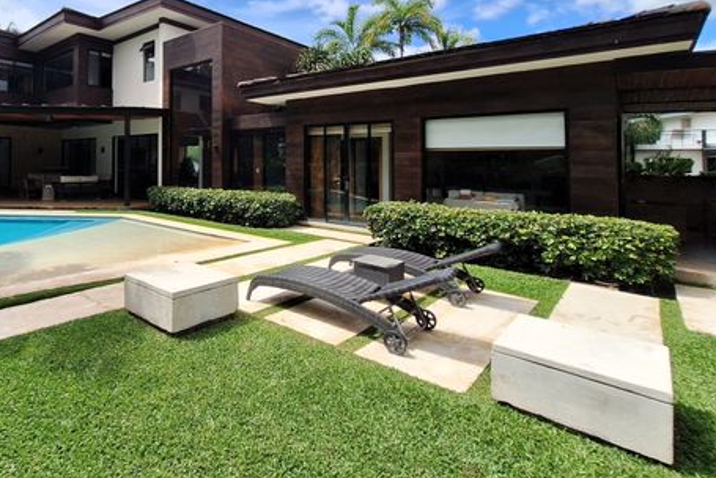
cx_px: 233
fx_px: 378
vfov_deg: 63.5
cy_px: 173
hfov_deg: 83.6
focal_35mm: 19
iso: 40
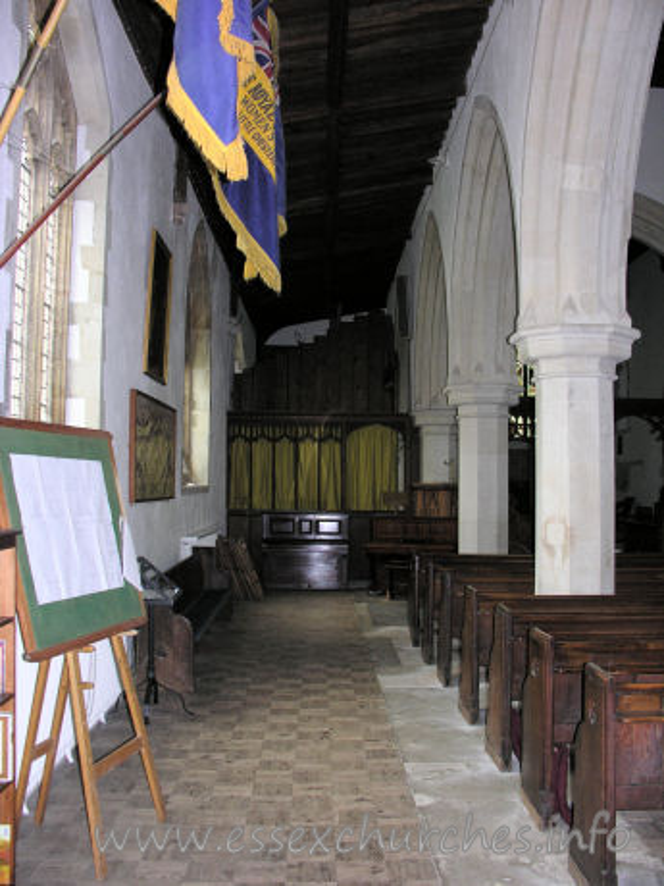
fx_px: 895
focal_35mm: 35
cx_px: 332
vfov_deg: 52.6
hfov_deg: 40.7
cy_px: 443
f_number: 2.8
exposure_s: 1/60.1
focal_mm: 8.9
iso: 149
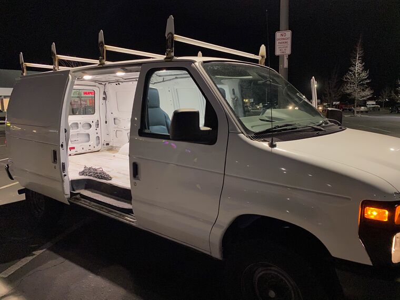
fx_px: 300
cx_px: 200
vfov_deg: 53.1
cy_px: 150
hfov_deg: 67.3
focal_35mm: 26
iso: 500
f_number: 1.8
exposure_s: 1/30
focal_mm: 4.25
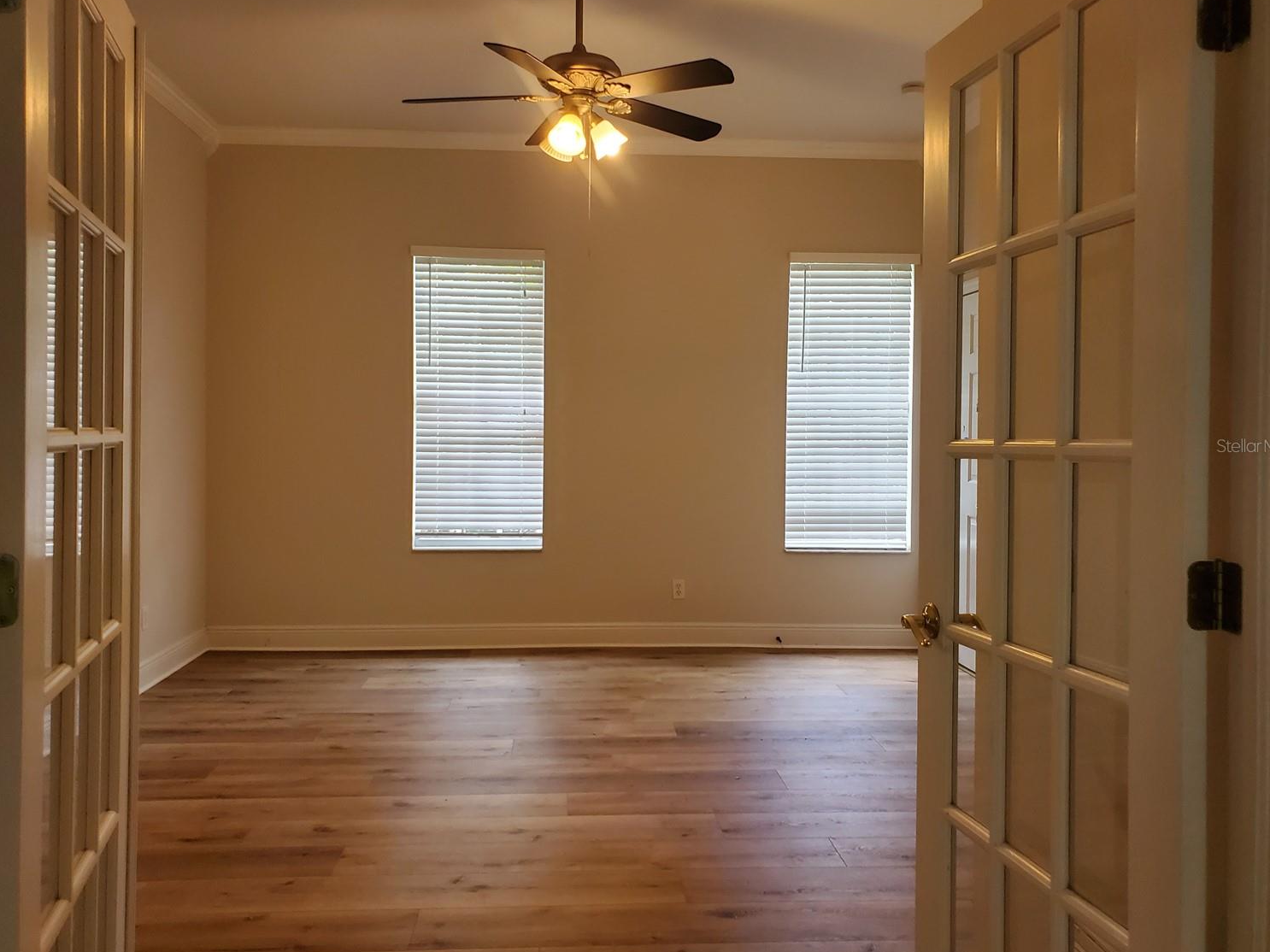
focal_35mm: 28
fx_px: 1027
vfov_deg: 49.7
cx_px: 614
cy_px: 445
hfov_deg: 63.4
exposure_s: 1/60
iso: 250
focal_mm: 4.3
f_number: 2.4
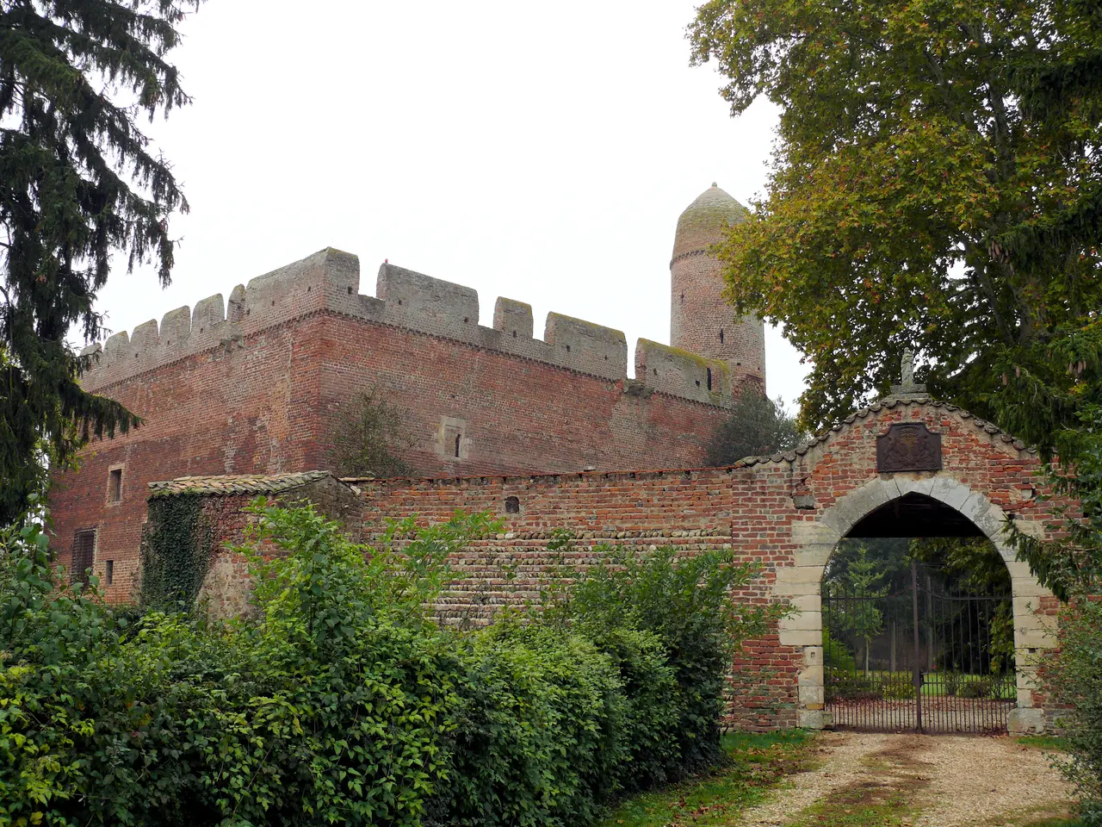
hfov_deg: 50.1
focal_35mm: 37
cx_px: 551
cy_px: 414
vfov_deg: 38.7
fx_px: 1178
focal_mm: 7.9
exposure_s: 1/125
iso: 100
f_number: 3.6
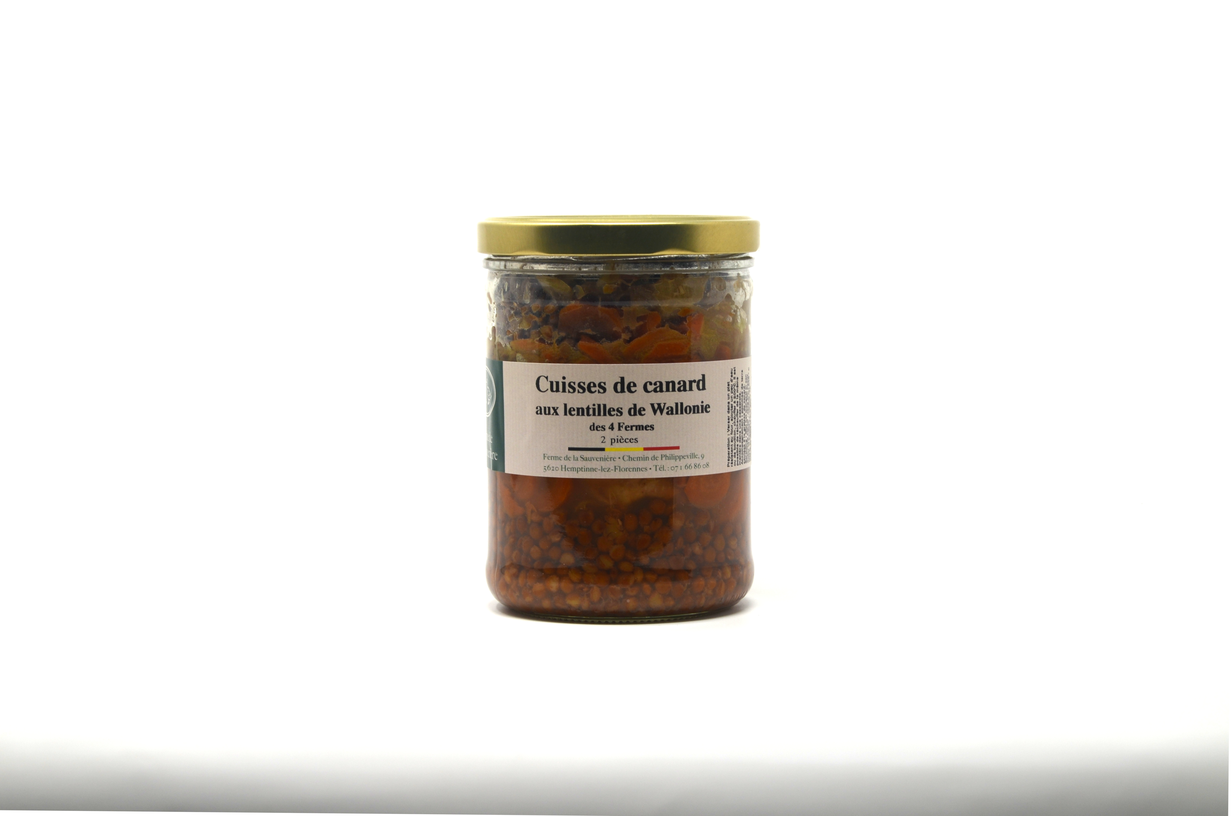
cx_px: 616
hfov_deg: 24.7
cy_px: 408
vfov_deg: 16.5
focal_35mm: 82
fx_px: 2817
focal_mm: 55
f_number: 7.1
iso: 100
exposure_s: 1/40
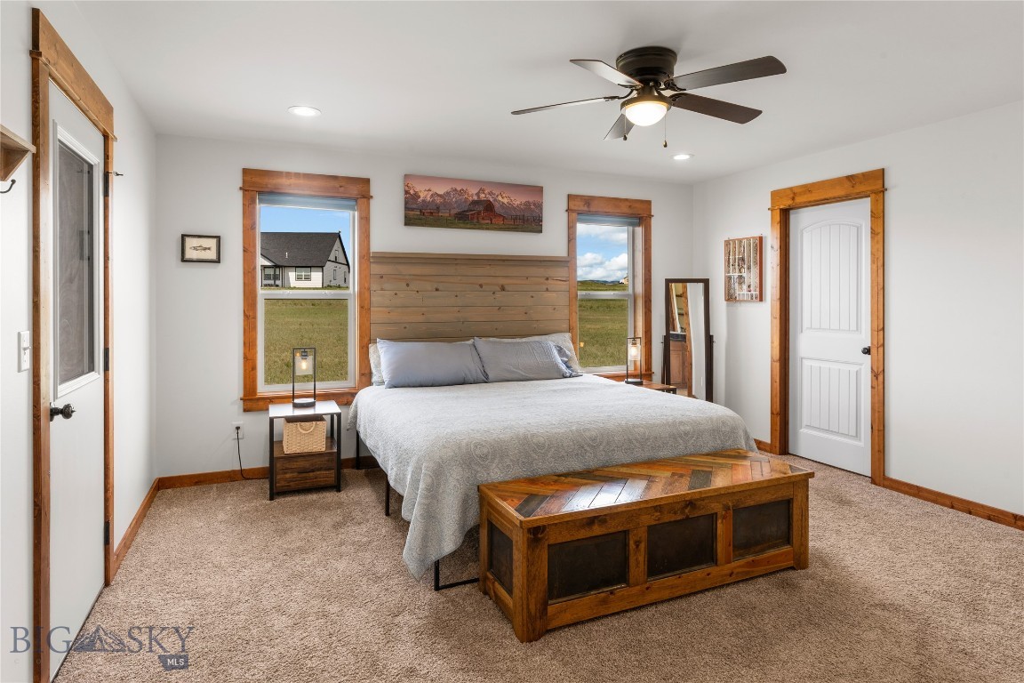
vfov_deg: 64.6
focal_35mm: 19
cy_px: 342
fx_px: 540
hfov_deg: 86.9
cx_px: 512
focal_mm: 19
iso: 400
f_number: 11
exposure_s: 1/8
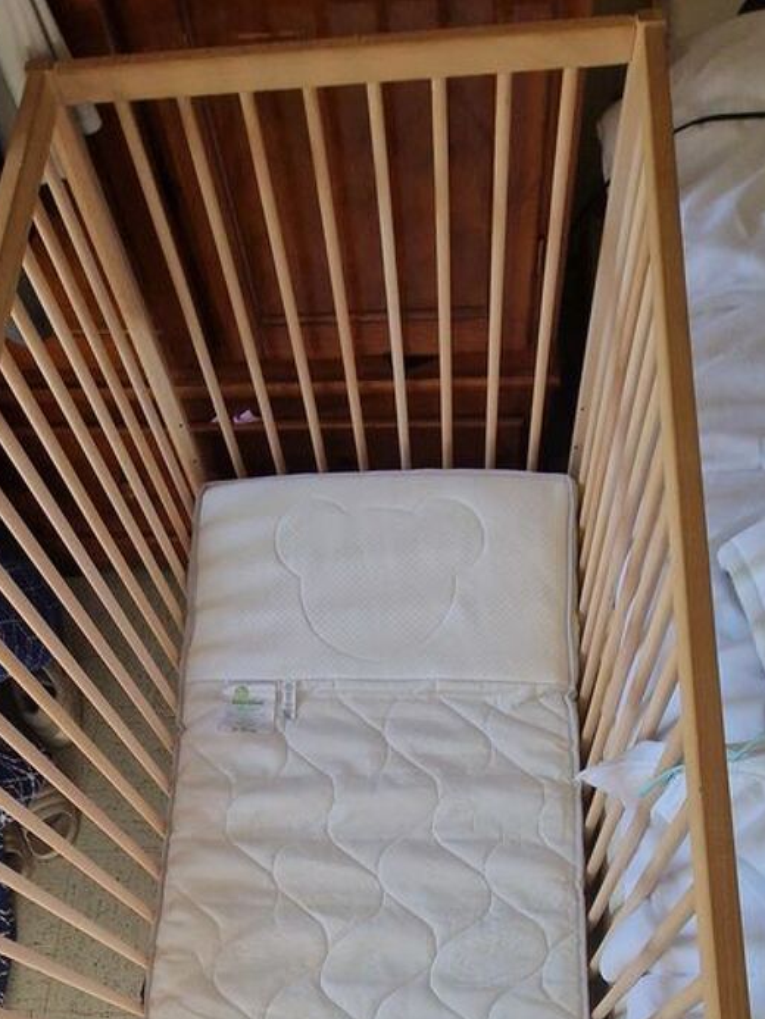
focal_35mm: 25
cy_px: 932
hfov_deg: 54.8
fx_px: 736
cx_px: 409
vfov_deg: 58.5
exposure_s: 1/50
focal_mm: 2.2
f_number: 2.2
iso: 400
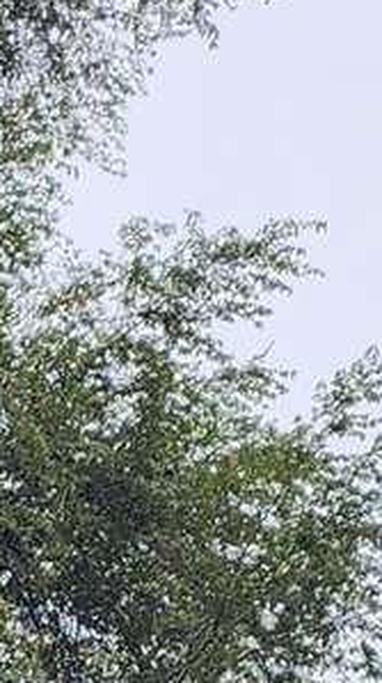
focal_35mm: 194
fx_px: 3503
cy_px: 2558
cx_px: -787
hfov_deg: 5.8
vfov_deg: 8.0
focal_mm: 5.54
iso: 25
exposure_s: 1/403
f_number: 1.8
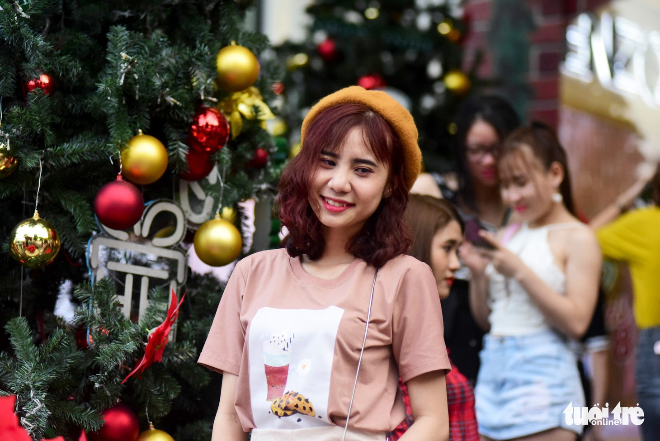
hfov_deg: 18.3
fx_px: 2054
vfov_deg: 12.2
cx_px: 330
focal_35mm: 112
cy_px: 220
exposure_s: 1/1600
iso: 4000
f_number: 3.2
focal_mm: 112
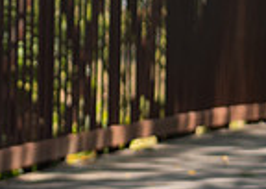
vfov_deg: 4.6
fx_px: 2343
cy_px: 83
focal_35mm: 311
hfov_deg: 6.4
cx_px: -175
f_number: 2.8
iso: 100
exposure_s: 1/320
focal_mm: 70
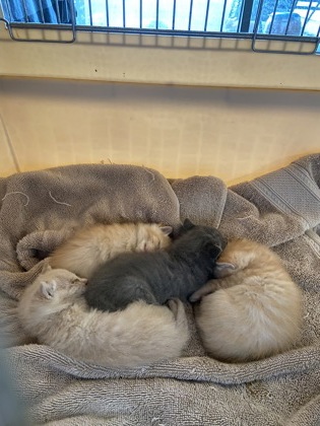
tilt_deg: -35.2
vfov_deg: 67.3
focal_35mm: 26
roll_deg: -2.8
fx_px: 320
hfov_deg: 53.1
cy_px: 213
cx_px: 160
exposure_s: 1/25
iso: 1000
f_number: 1.8
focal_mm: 4.25
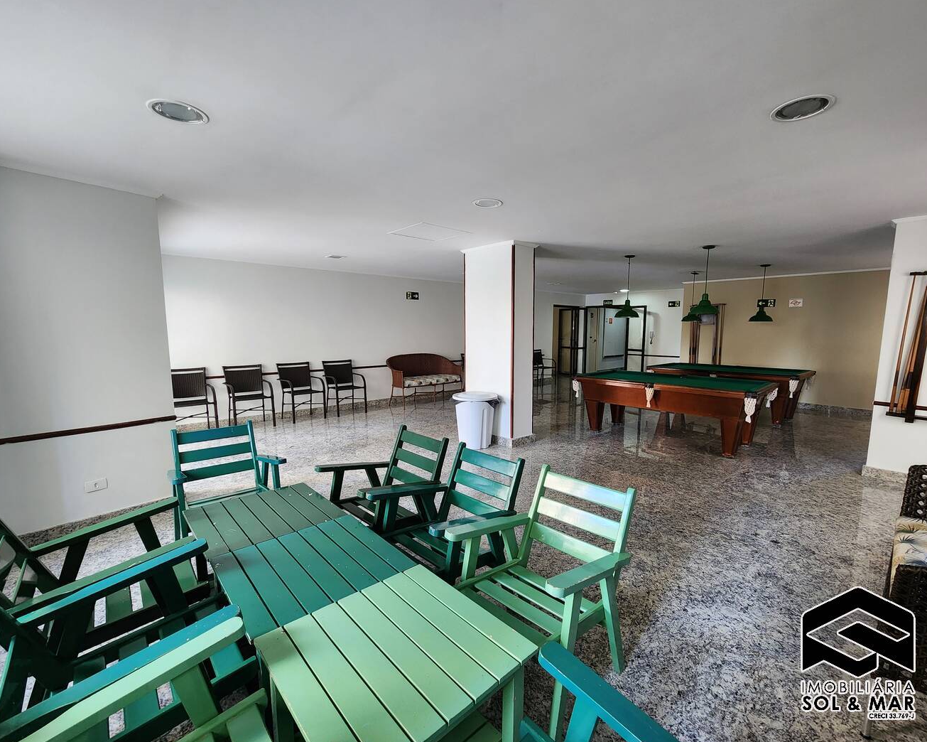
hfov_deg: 100.7
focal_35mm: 14
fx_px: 384
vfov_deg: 88.0
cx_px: 482
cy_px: 380
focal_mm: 2.2
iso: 200
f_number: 2.2
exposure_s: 1/60
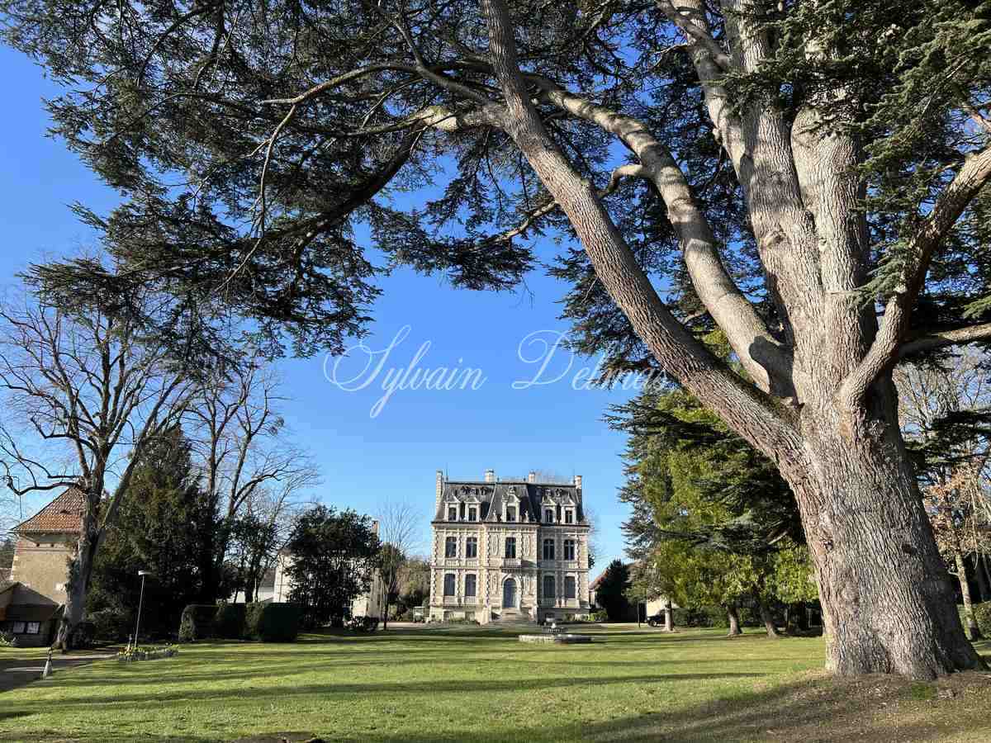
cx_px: 496
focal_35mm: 26
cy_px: 372
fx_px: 744
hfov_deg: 67.3
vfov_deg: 53.1
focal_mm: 5.7
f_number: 1.5
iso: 50
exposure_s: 1/1934
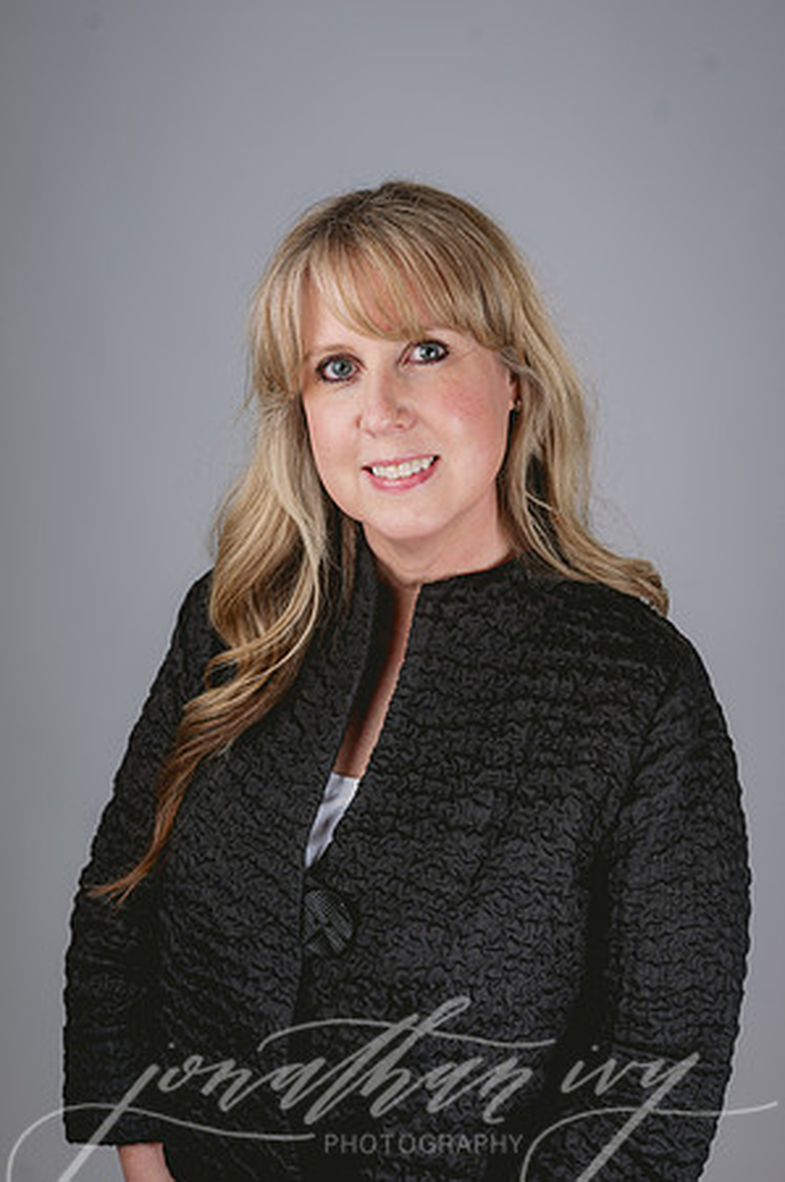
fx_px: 1639
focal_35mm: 50
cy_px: 591
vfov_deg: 39.6
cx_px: 392
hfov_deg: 26.9
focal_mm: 50
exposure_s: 1/200
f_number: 5.6
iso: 100
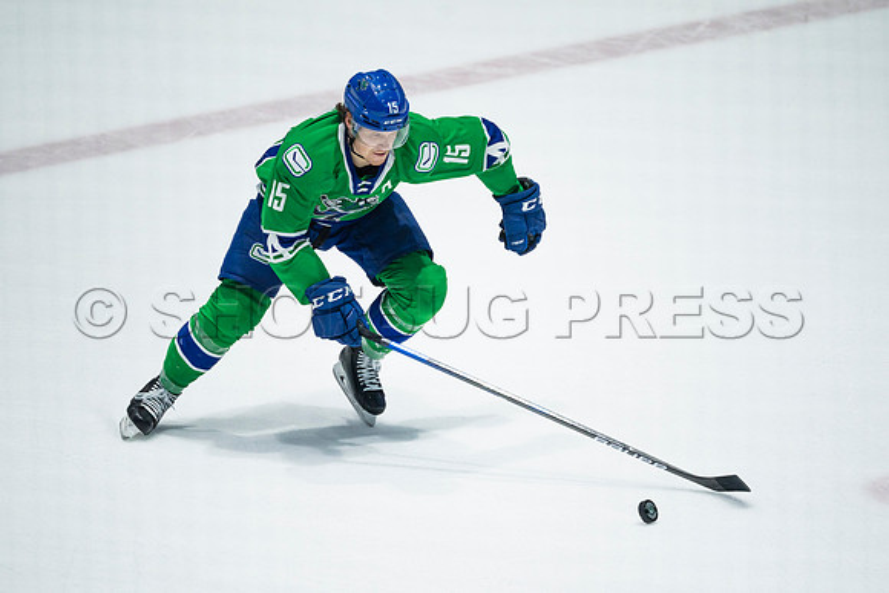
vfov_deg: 2.3
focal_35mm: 600
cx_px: 444
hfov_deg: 3.4
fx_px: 14819
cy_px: 296
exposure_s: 1/1000
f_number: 4
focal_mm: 600
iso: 1600
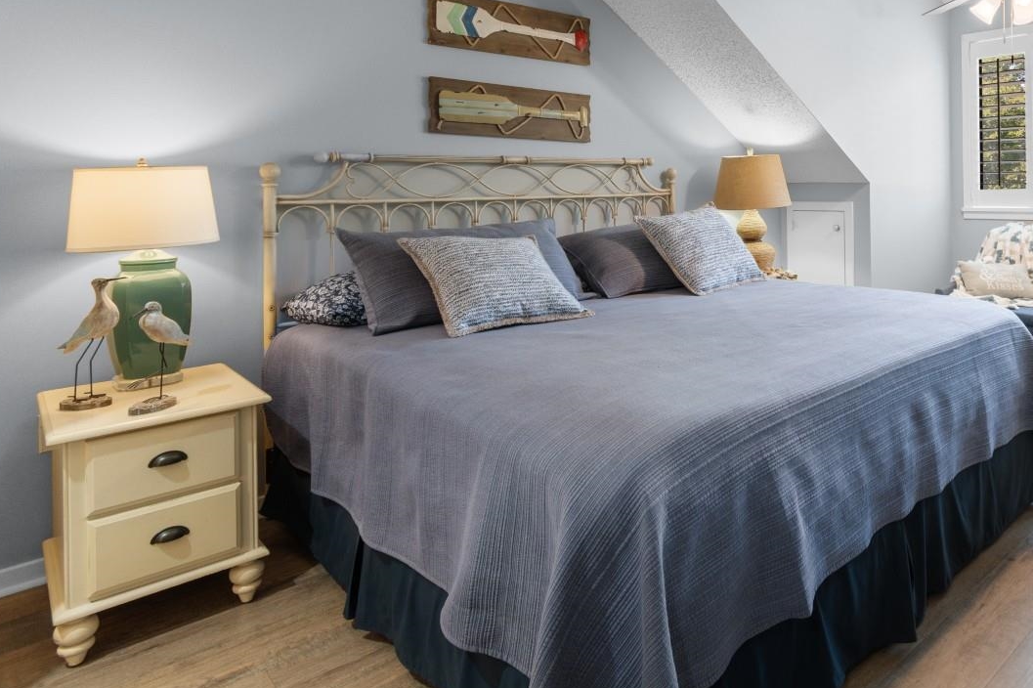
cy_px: 190
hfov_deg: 72.0
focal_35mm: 23
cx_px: 746
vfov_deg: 53.1
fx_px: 660
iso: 100
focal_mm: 10
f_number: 4.5
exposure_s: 1
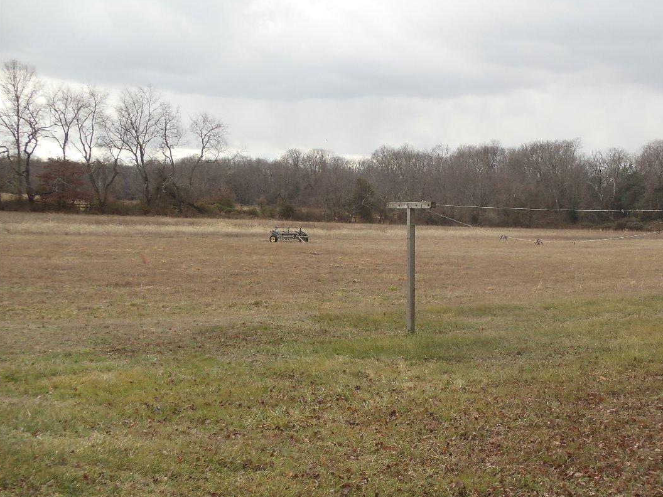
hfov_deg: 32.0
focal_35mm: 60
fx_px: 1149
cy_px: 281
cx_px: 433
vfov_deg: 24.4
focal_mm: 6
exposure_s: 1/400
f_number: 3.5
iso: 100
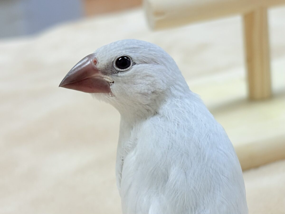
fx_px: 428
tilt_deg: -19.5
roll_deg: +7.3
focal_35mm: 52
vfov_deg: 28.0
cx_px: 142
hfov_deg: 36.8
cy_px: 107
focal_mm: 5.96
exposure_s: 1/121
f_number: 1.6
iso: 32
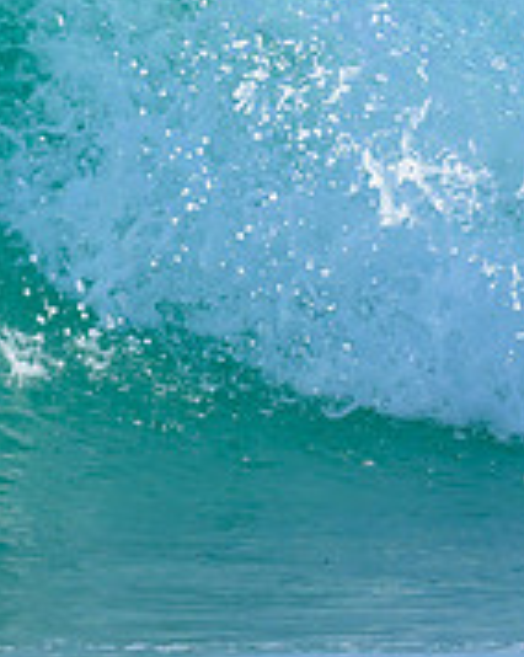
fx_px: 65208
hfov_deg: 0.5
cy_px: -90
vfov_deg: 0.6
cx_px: -432
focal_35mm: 3358
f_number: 6.3
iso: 360
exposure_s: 1/2000
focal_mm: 800
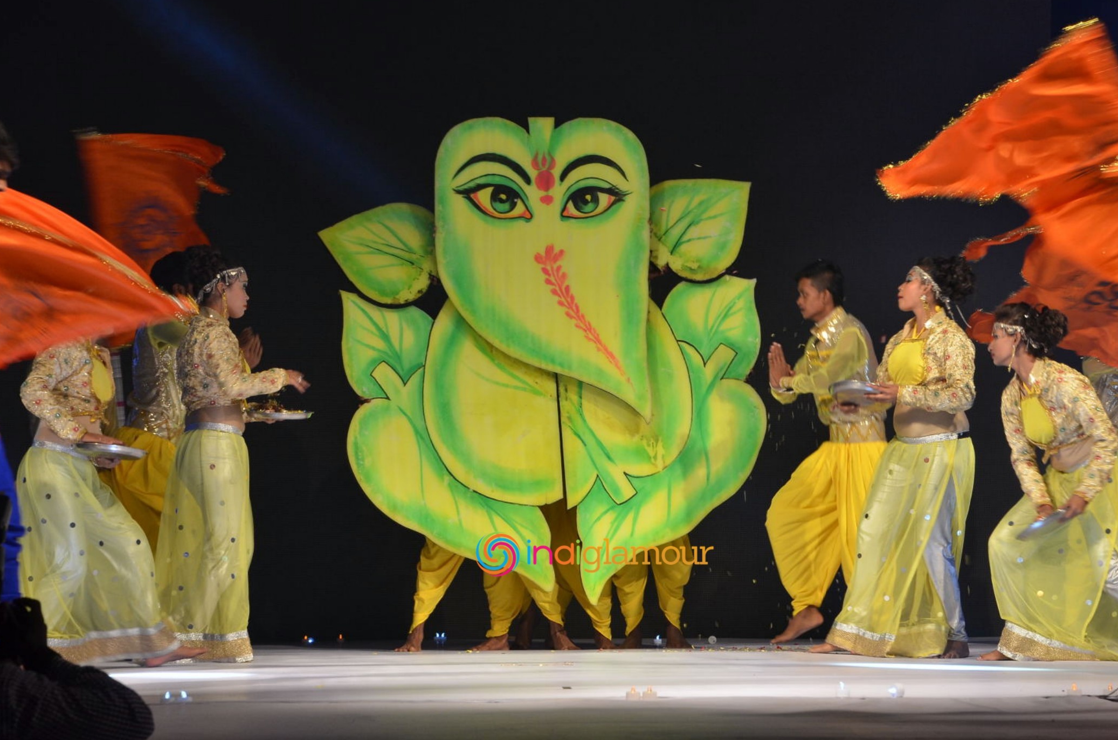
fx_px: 4060
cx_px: 594
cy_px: 339
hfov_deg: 15.7
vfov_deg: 10.4
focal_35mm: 131
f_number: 7.1
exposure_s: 1/80
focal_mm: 80
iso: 800
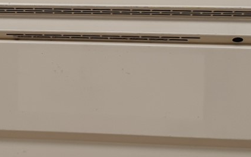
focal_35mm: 94
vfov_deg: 13.8
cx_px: 103
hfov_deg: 22.1
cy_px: 23
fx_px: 643
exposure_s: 1/50
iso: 64
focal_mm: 4.3
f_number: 2.4
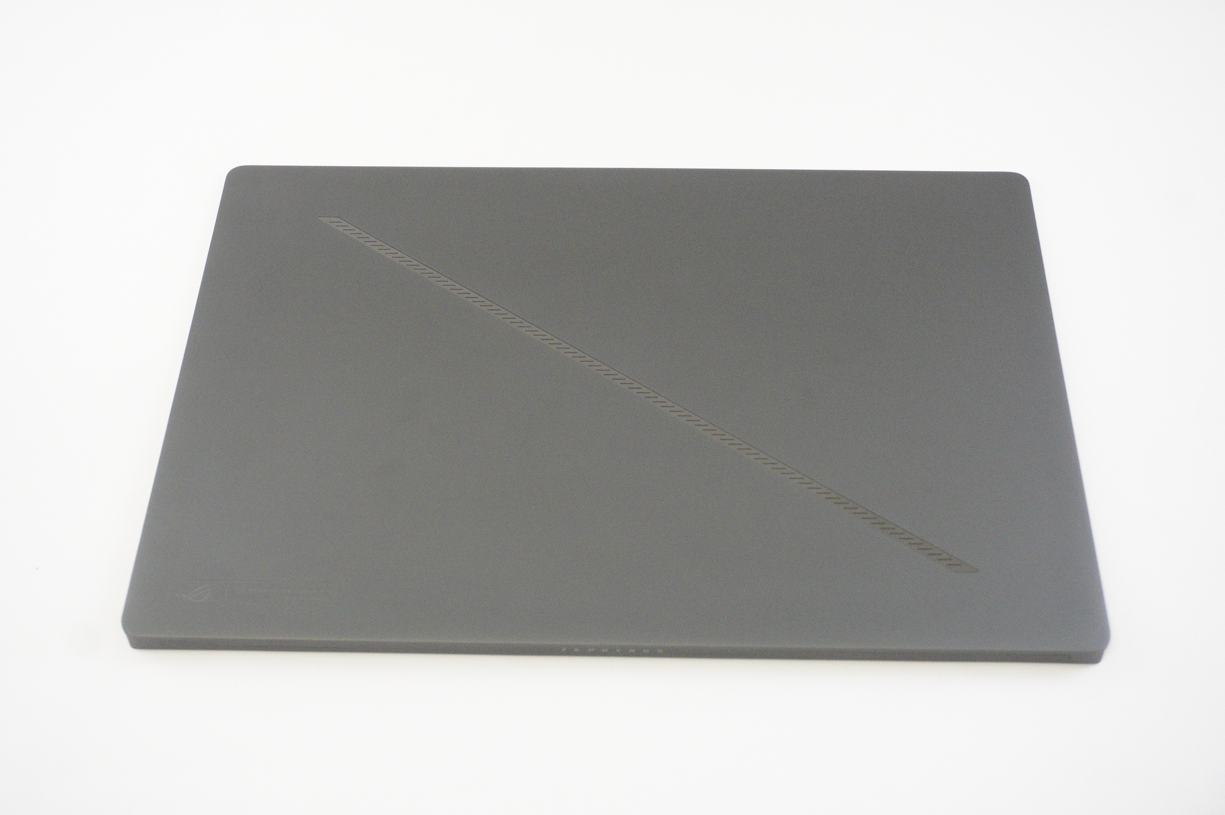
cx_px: 612
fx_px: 1683
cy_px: 408
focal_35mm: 50
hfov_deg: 40.0
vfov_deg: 27.2
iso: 5000
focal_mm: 33
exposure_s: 1/200
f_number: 5.6
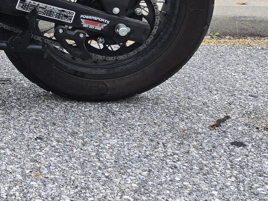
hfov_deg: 20.8
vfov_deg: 16.5
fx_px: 627
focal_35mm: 81
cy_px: -109
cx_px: -124
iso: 25
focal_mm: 5.4
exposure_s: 1/362
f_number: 1.8
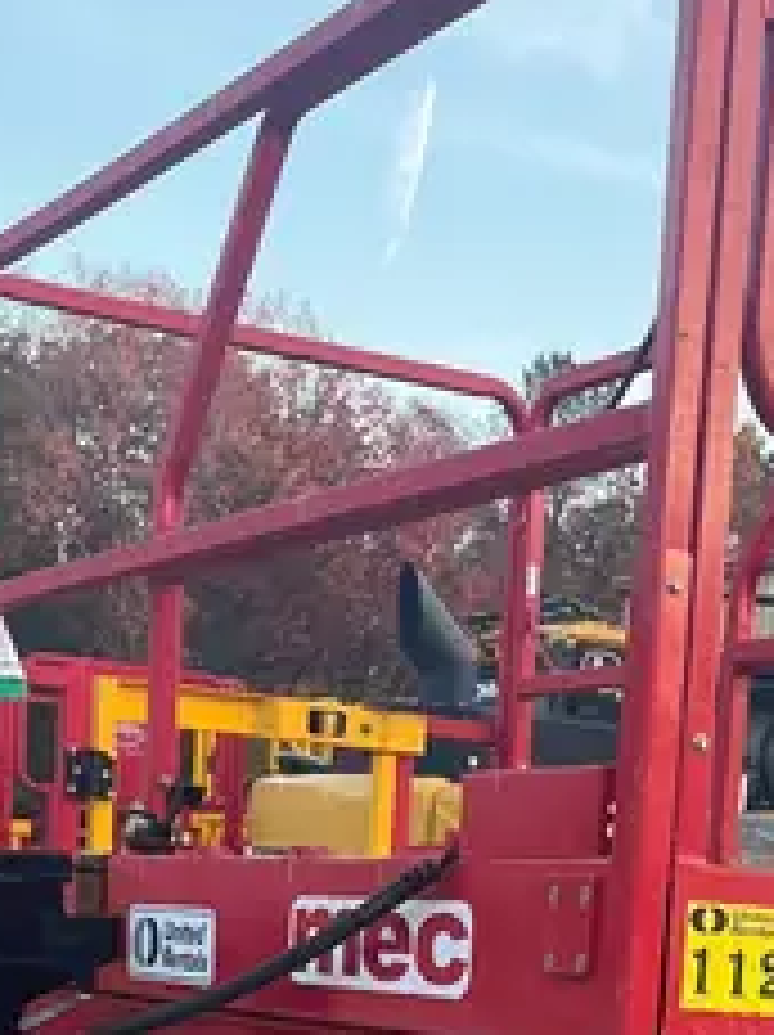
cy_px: 1343
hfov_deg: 17.6
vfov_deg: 21.4
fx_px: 2479
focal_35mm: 83
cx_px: 594
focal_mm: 5.1
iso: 50
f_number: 1.6
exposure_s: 1/121
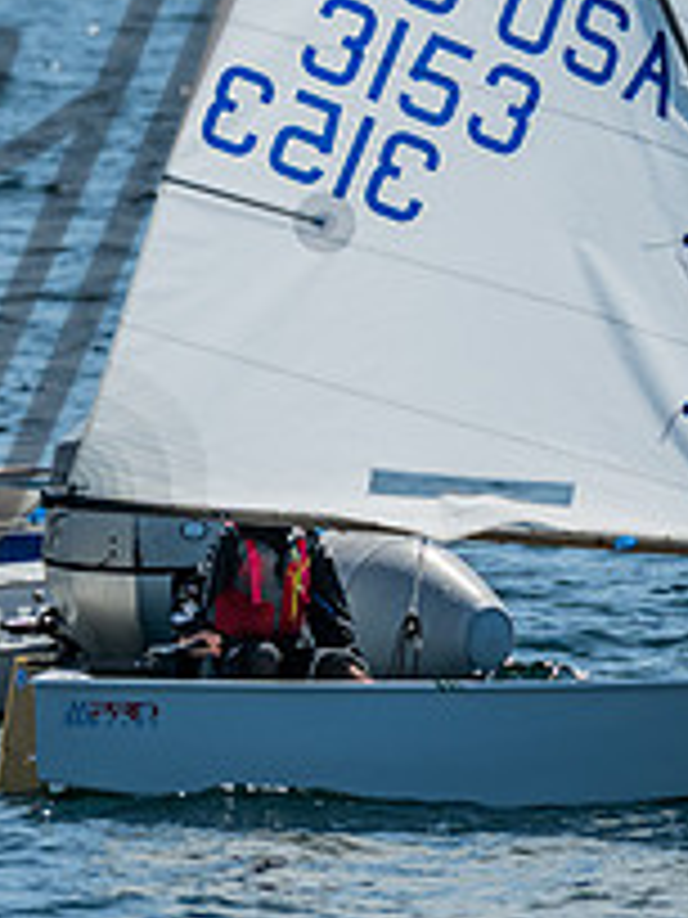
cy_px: -231
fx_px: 40439
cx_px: -225
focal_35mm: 1526
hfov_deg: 1.0
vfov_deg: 1.3
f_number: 8
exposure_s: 1/500
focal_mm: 400
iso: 100
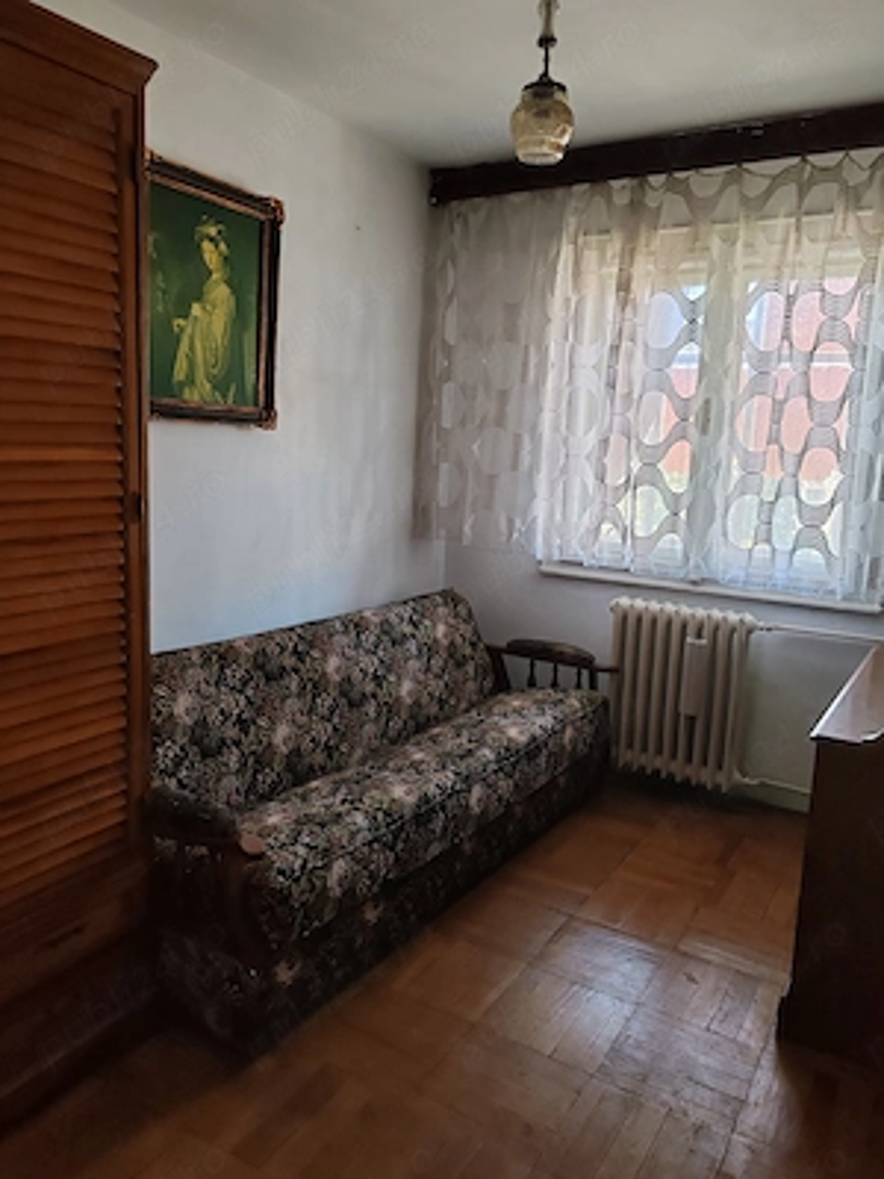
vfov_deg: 65.3
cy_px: 590
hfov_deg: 51.4
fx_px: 919
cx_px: 442
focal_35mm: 27
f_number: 1.9
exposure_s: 1/50
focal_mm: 6.12
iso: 640
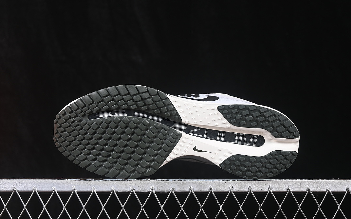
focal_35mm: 77
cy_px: 106
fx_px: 737
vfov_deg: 16.9
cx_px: 176
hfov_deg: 26.8
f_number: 6.3
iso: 160
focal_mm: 50
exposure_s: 1/60
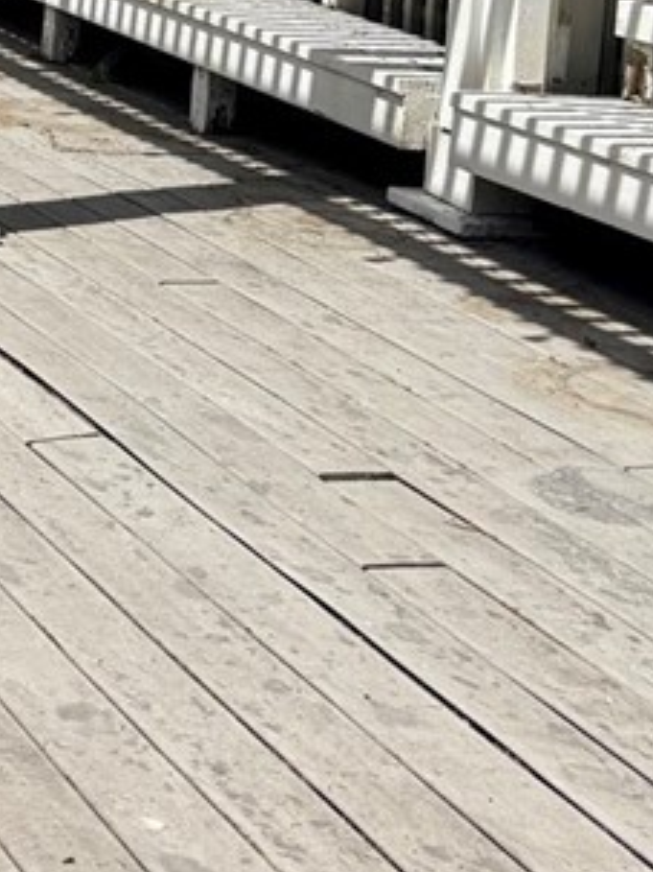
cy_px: -155
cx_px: -521
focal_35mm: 95
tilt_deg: -4.5
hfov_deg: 13.9
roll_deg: -1.5
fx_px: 2391
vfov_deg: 19.5
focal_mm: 6.76
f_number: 1.78
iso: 80
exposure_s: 1/6711
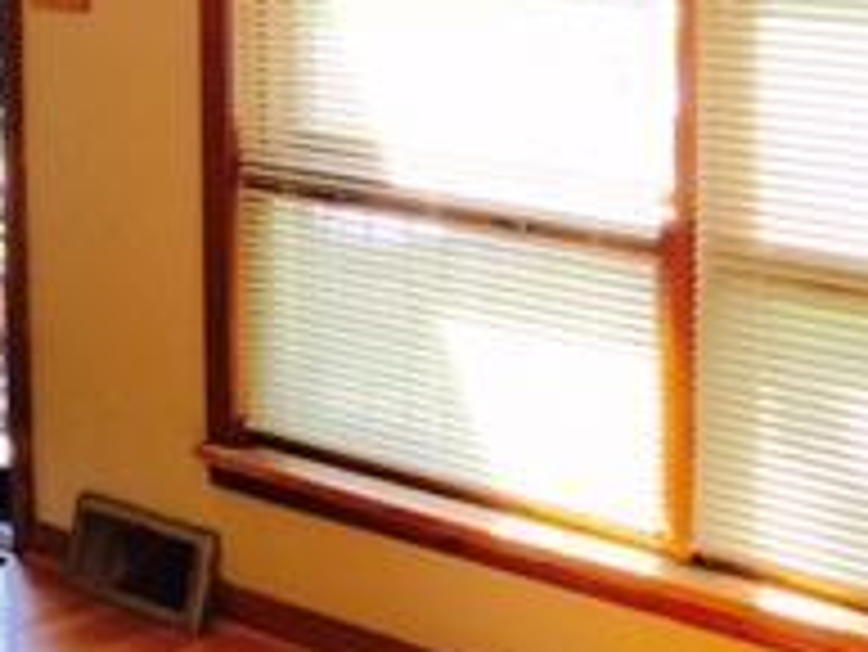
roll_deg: +1.0
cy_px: 31
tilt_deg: -4.6
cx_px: 346
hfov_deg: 20.4
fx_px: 2409
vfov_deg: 15.2
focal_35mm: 96
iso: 40
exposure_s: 1/120
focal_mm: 4.15
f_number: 2.2
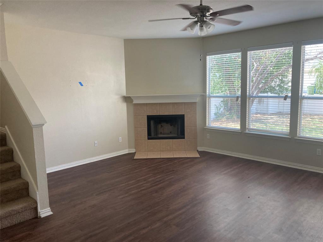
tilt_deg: -5.0
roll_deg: +2.0
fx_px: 261
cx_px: 162
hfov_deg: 63.4
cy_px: 121
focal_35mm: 28
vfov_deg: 49.7
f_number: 1.8
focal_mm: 3.99
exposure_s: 1/110
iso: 80
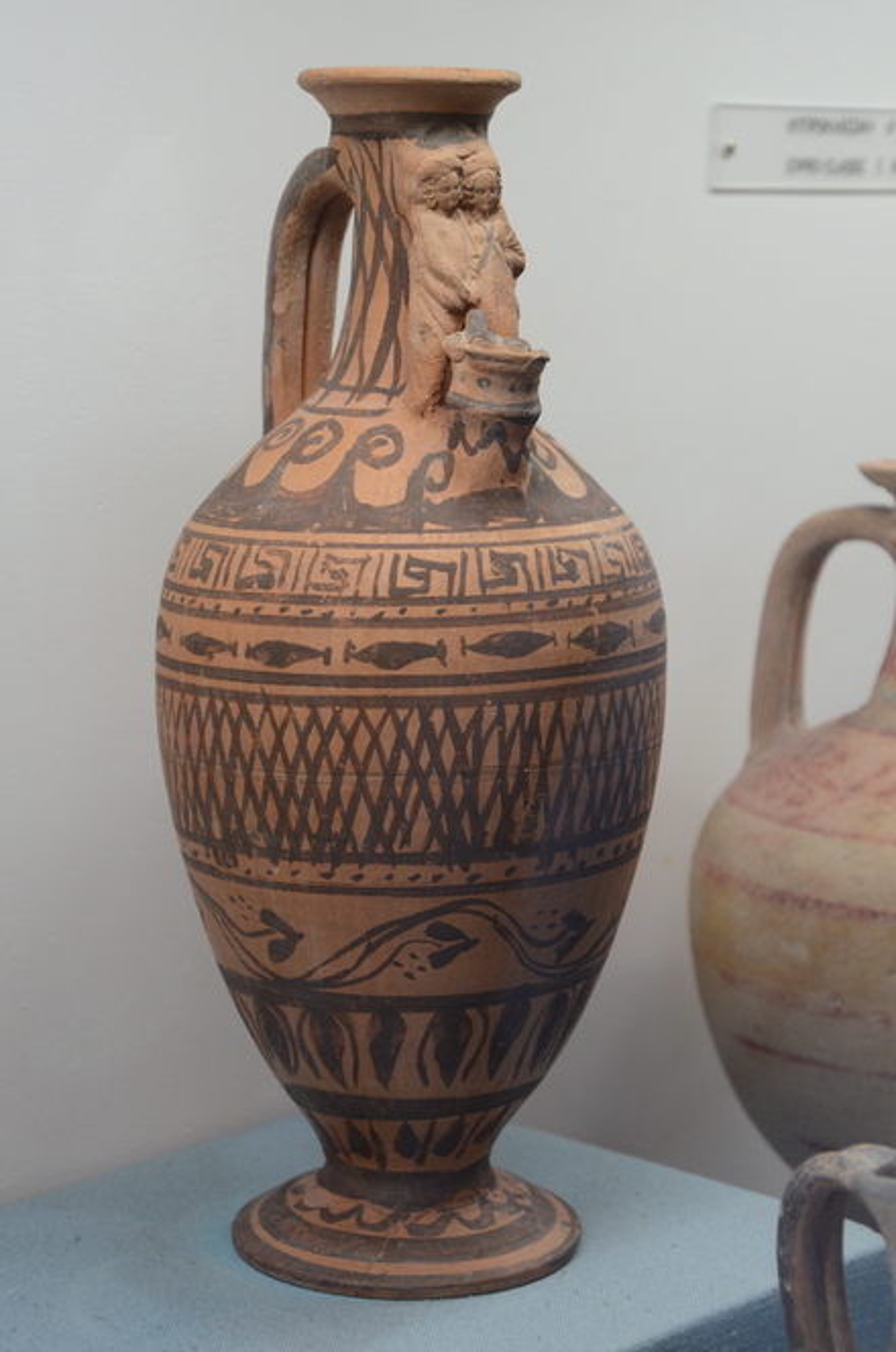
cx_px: 448
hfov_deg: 17.4
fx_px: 2924
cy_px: 676
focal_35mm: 78
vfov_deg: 26.0
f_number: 5
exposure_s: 1/100
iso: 1000
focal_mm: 52
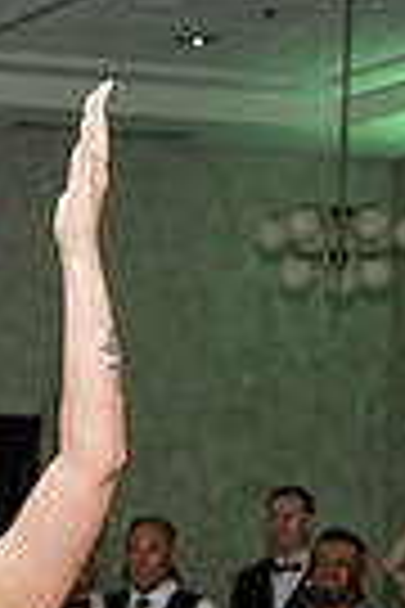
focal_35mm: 150
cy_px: 781
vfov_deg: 13.2
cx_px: -432
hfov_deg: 8.6
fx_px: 2531
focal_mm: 35
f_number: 4
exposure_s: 1/320
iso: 1600
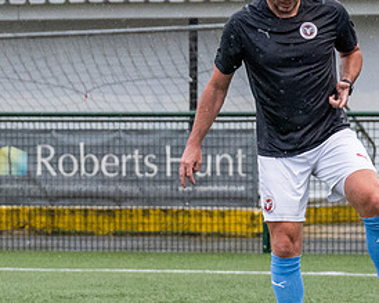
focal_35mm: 417
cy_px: 387
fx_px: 4676
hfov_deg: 4.6
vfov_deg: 3.7
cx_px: 472
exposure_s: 1/1600
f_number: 2.8
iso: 2000
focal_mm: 70
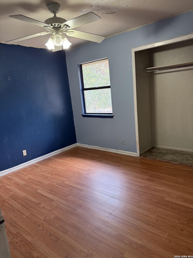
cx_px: 96
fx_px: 178
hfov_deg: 56.8
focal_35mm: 24
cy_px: 129
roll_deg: +5.1
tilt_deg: -10.2
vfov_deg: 71.6
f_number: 1.78
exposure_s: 1/120
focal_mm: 6.76
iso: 250
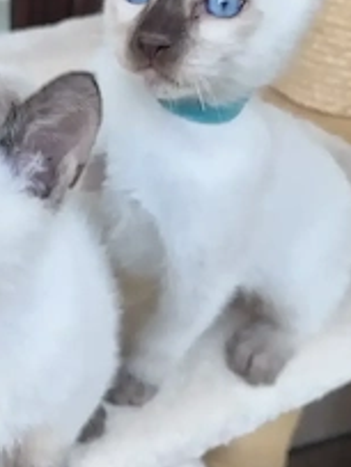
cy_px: 158
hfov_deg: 31.0
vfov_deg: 41.6
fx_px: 608
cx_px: 48
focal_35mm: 45
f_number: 1.8
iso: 64
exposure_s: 1/100
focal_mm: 5.54
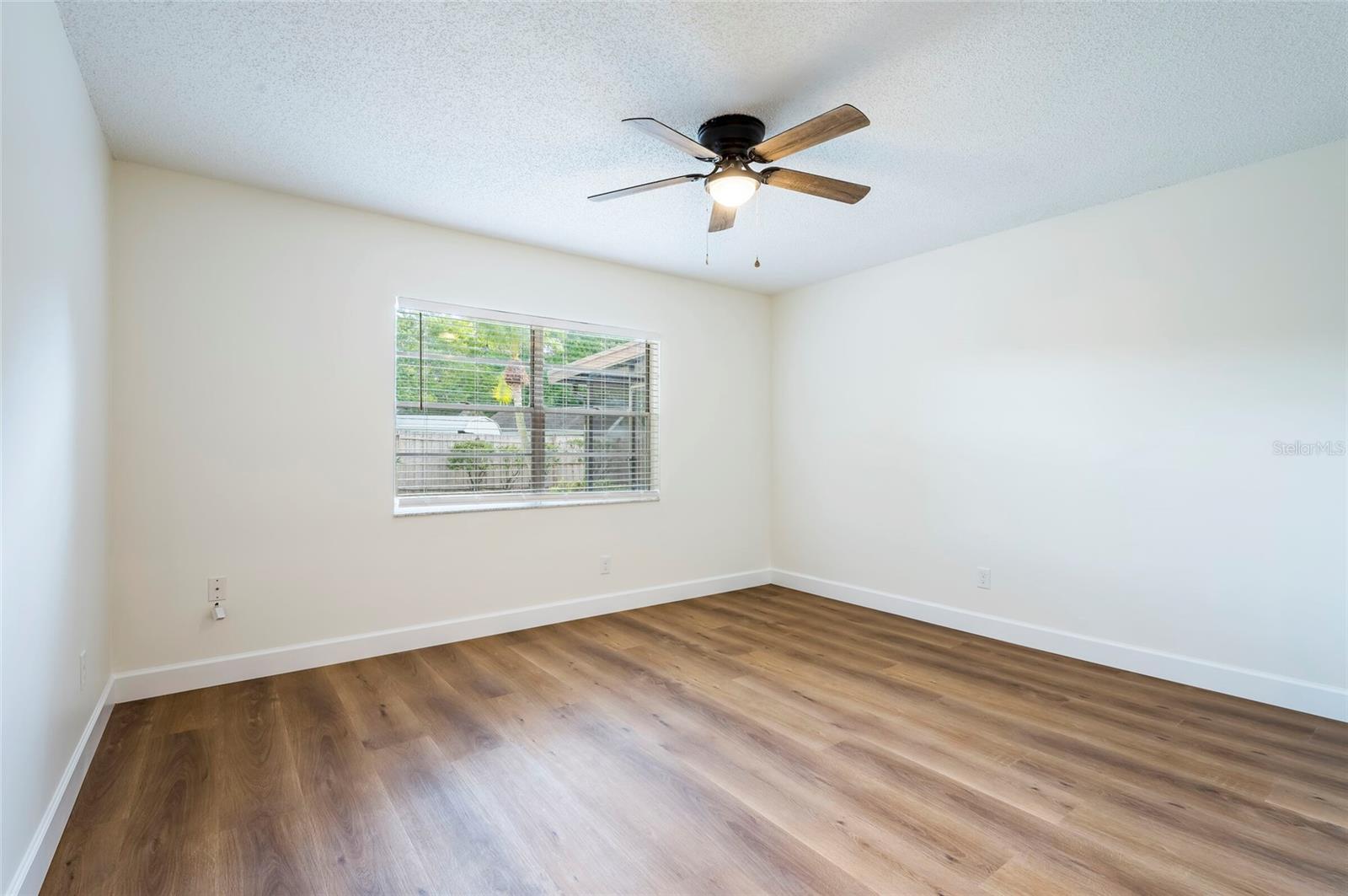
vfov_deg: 71.9
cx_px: 674
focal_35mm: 16
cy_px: 448
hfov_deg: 95.0
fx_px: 617
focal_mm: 16.5
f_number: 10
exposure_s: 1/15
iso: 250
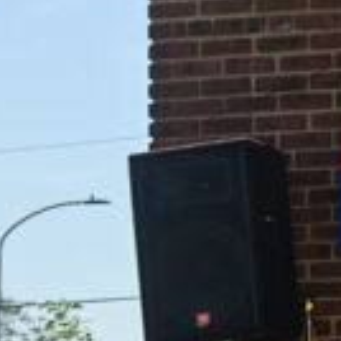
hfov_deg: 6.3
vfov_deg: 6.7
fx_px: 2898
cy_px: 358
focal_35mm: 260
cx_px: 942
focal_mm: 40
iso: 100
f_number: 8
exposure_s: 1/200
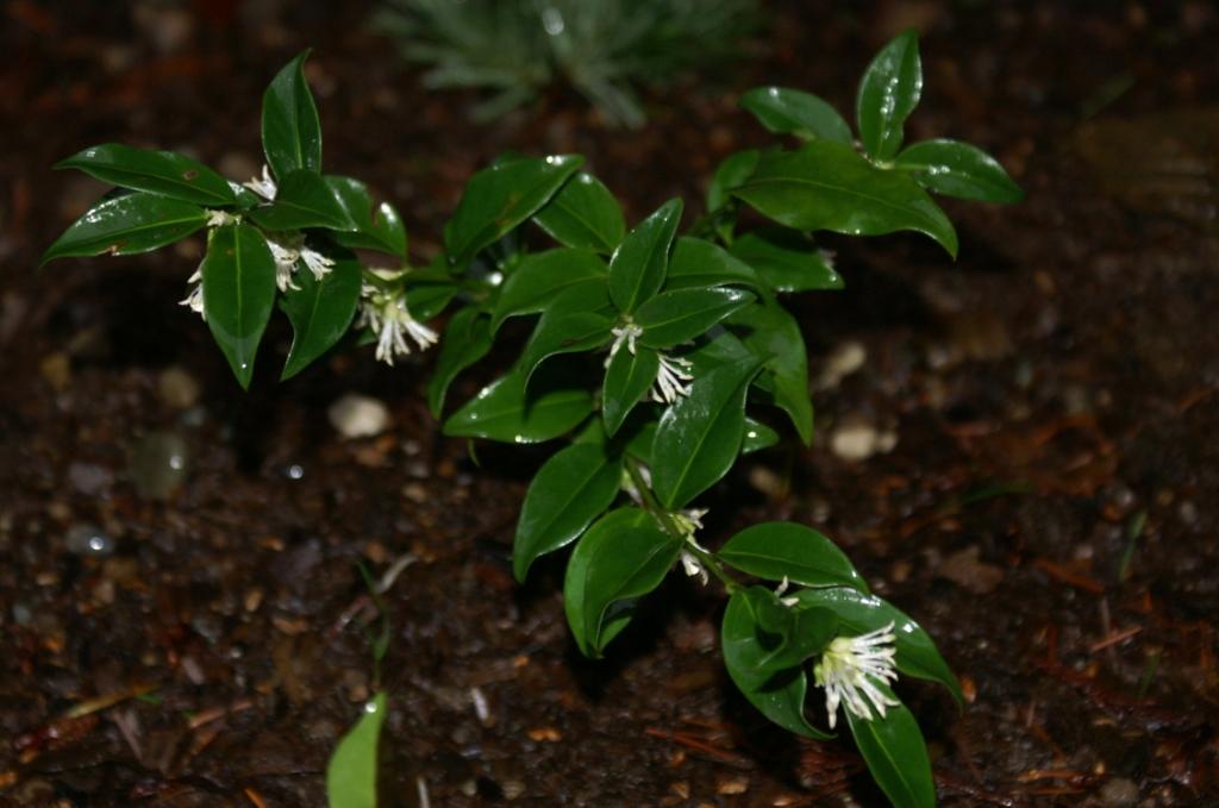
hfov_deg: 19.5
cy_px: 404
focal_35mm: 105
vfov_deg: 13.0
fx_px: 3549
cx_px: 610
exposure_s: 1/125
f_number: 5.6
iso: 400
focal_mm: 70
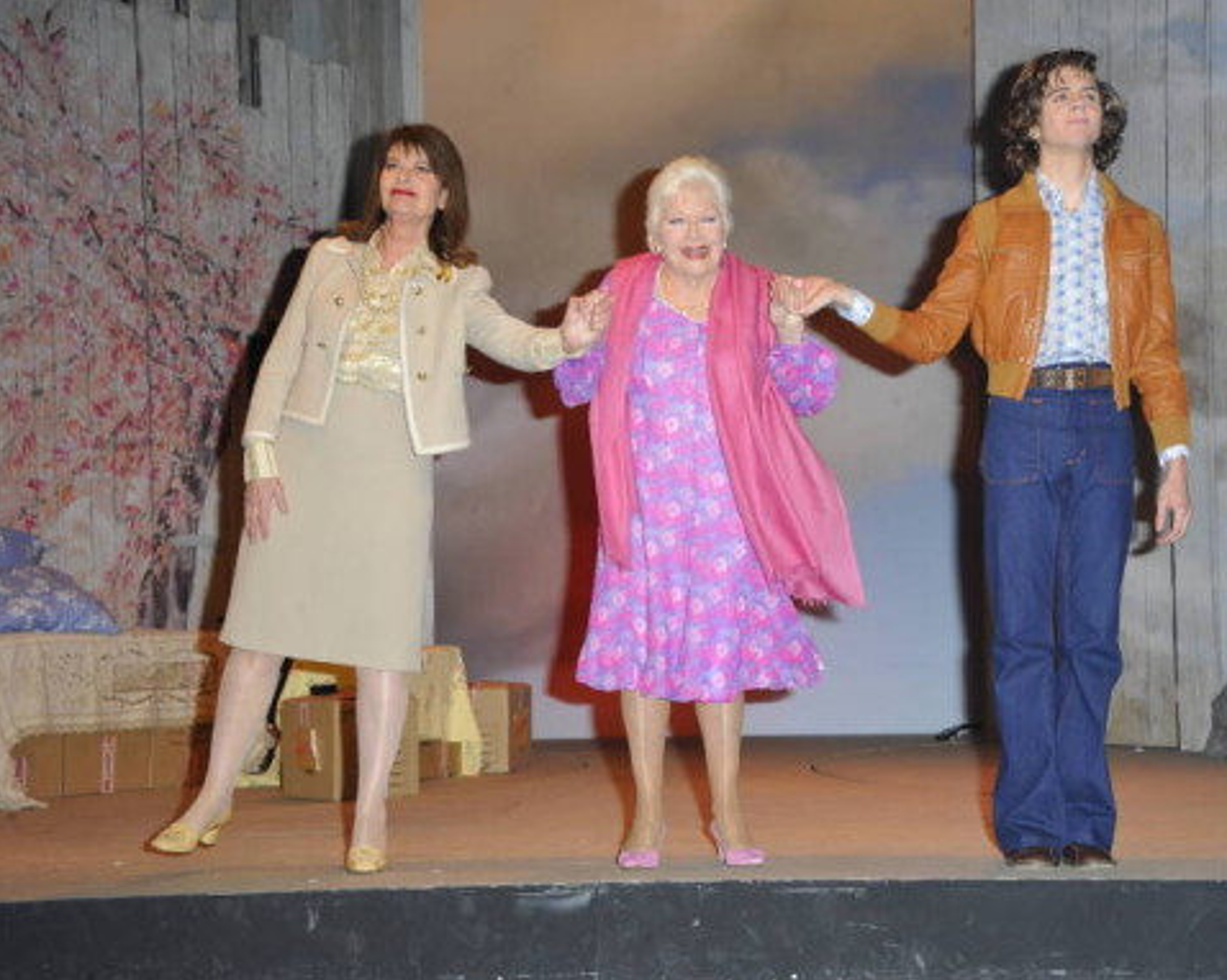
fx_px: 2396
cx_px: 739
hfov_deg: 28.7
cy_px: 493
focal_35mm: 66
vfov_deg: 23.1
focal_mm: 58
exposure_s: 1/100
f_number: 7.1
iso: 640
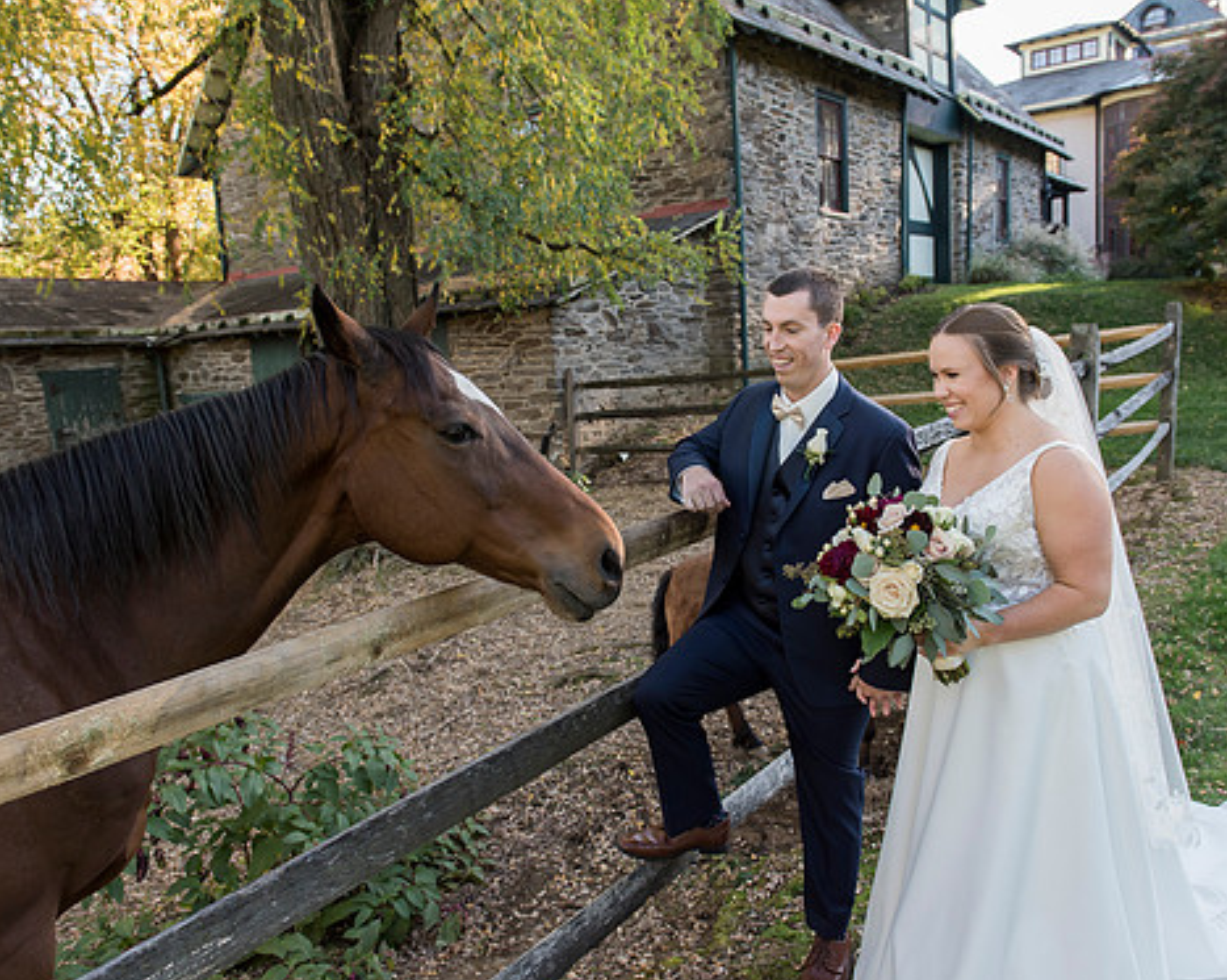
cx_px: 652
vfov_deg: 51.5
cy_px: 495
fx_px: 1016
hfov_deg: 62.2
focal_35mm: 28
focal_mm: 24
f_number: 4
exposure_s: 1/400
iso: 500
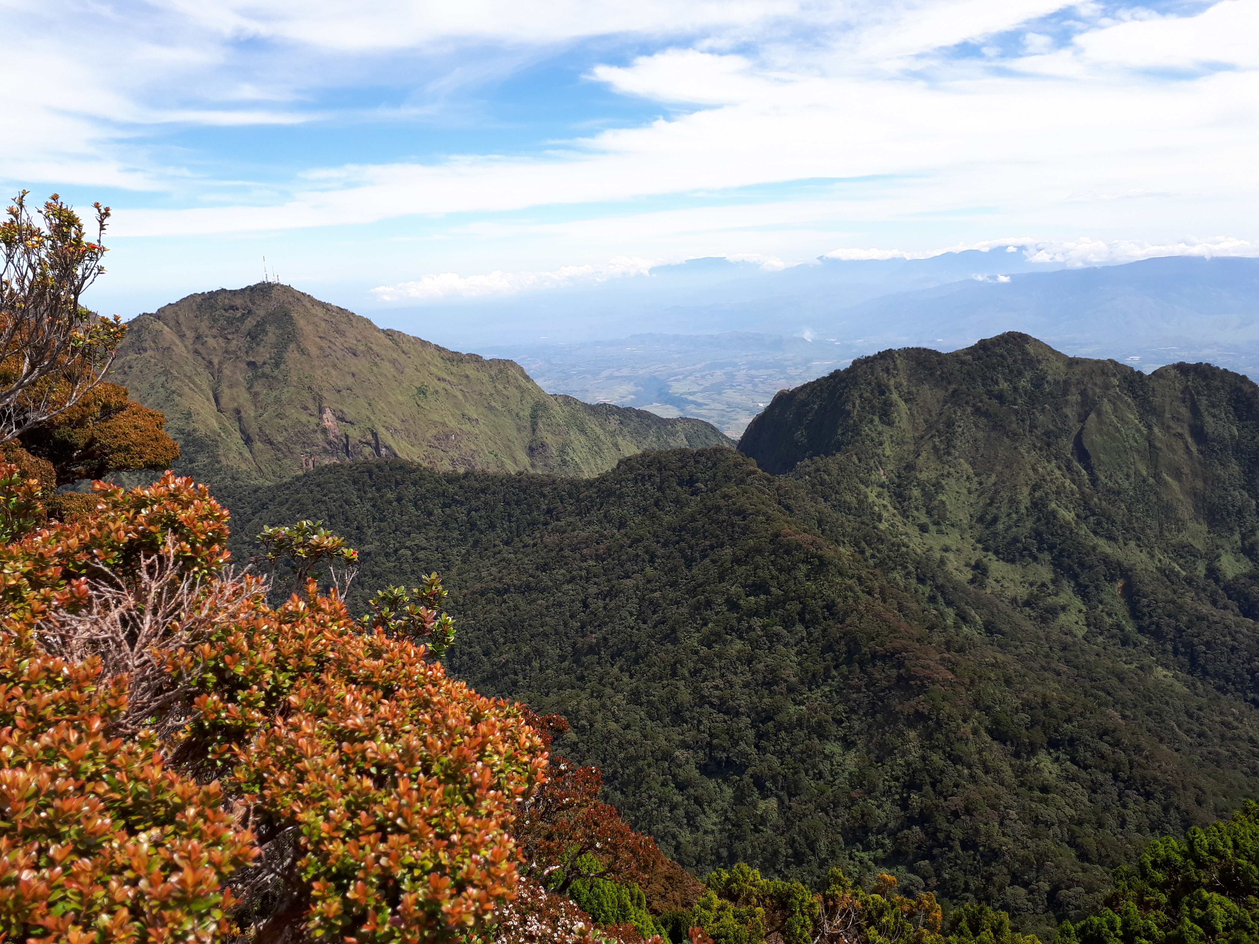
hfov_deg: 65.3
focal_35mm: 27
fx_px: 982
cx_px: 630
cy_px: 472
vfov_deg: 51.4
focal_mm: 3.6
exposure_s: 1/1078
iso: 40
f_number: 1.9
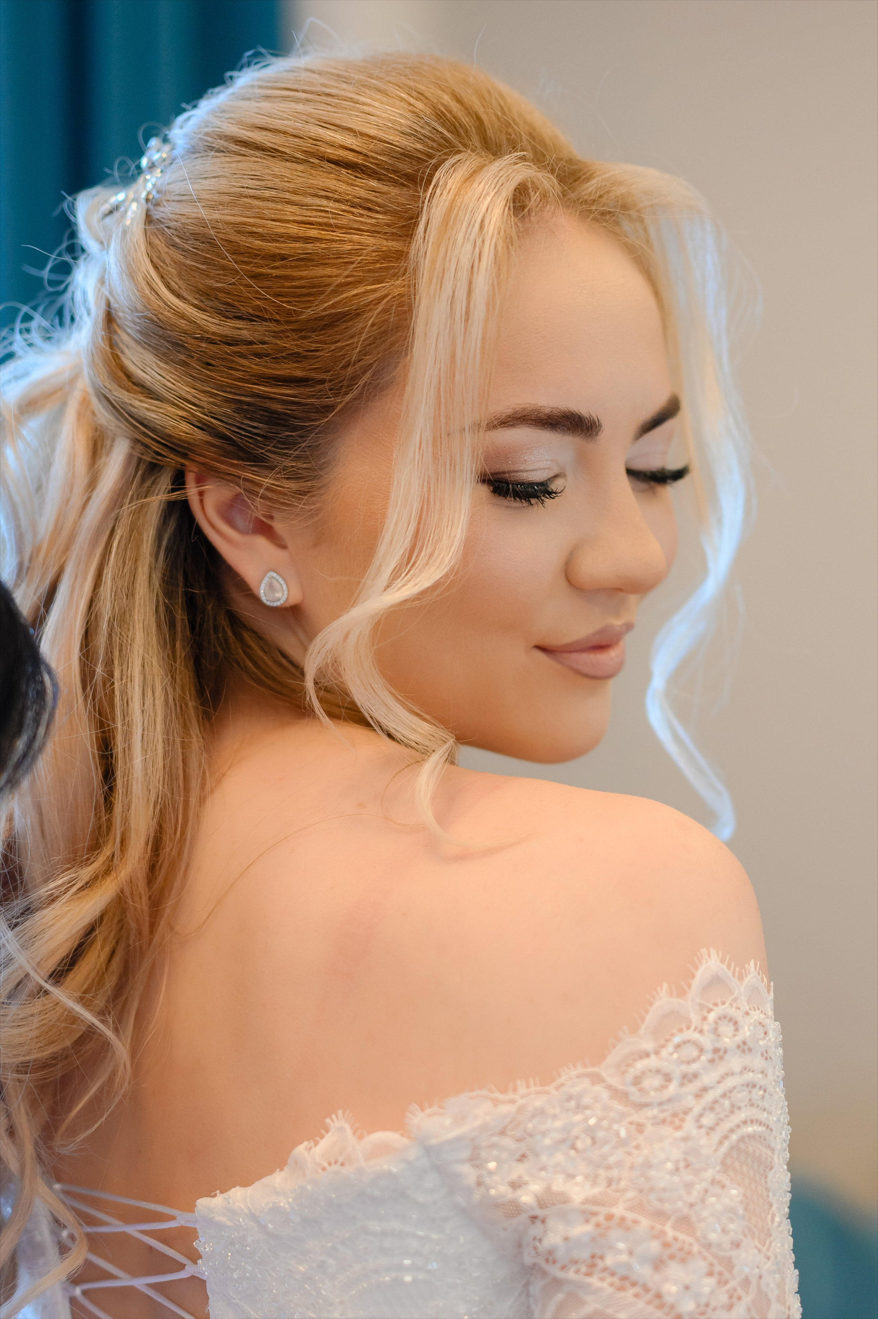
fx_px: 1832
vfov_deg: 39.6
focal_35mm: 50
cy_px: 660
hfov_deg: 27.0
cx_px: 439
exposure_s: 1/320
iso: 800
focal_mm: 50
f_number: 2
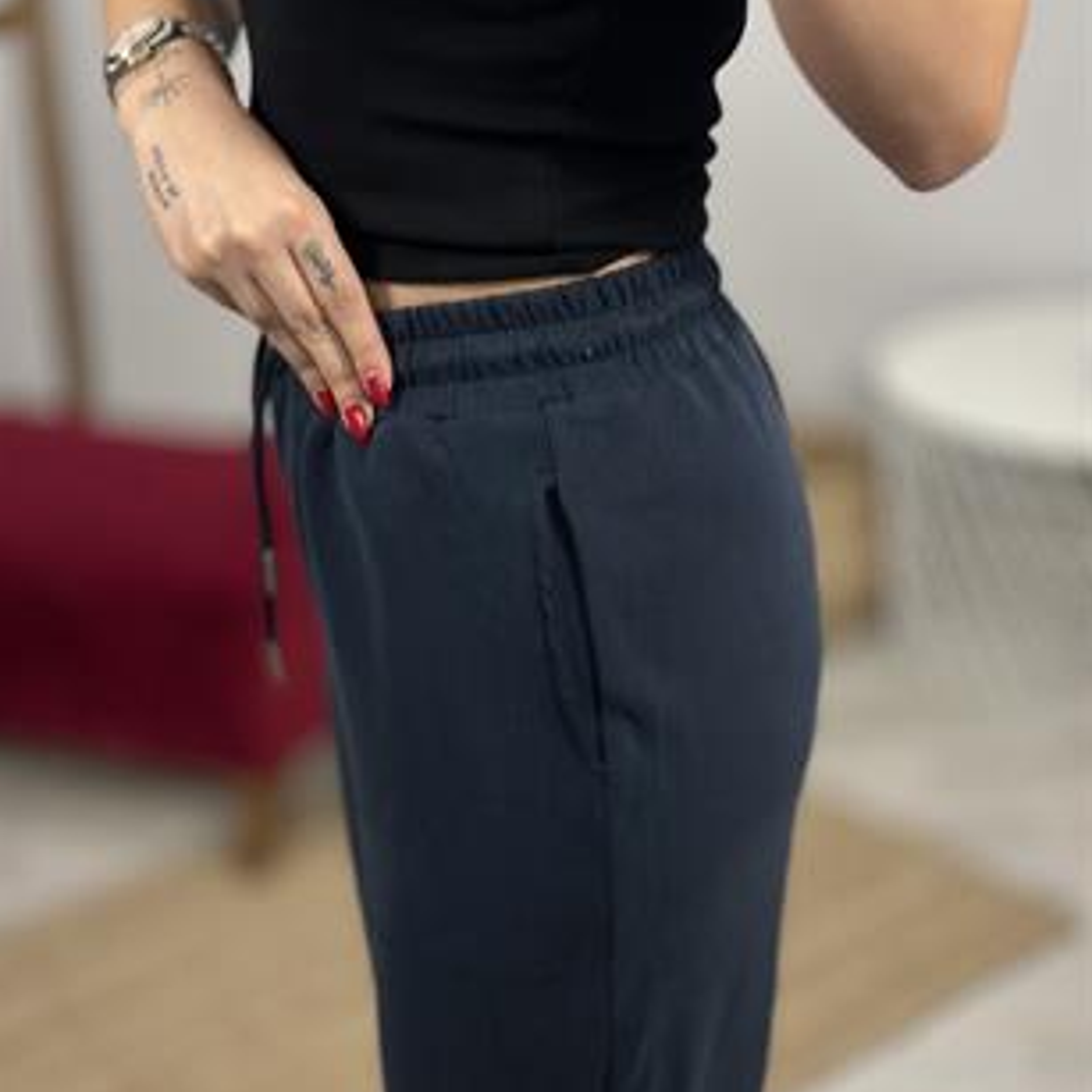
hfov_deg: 30.0
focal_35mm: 57
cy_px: 670
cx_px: 544
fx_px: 2034
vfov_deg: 29.9
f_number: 1.78
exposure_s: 1/100
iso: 160
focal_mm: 6.86
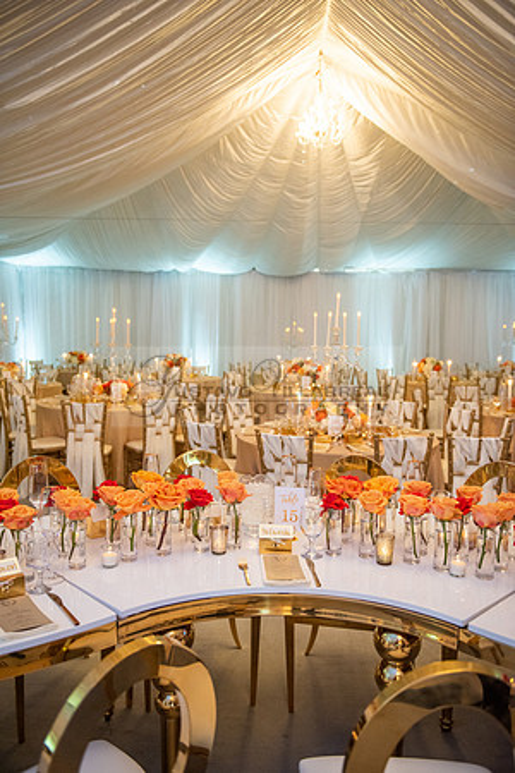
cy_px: 386
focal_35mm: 31
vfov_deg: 60.3
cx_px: 258
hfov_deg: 42.3
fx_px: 665
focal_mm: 31
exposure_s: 1/125
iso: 1600
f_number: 3.2
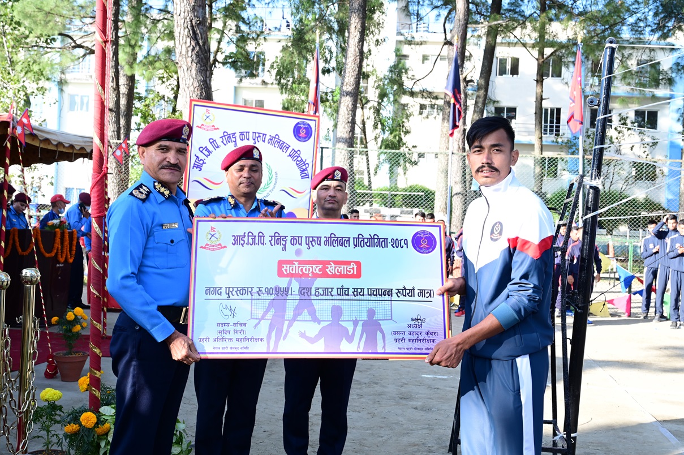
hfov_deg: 46.4
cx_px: 342
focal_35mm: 42
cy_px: 228
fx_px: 797
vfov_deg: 31.8
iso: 500
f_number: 8
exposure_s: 1/160
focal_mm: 42
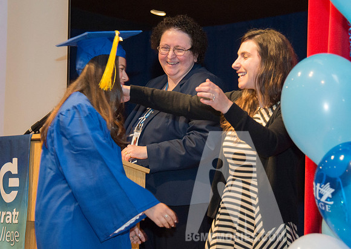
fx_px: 1604
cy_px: 117
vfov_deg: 8.9
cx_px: 184
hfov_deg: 12.5
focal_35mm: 161
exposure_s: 1/80
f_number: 5.3
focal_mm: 112
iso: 2000
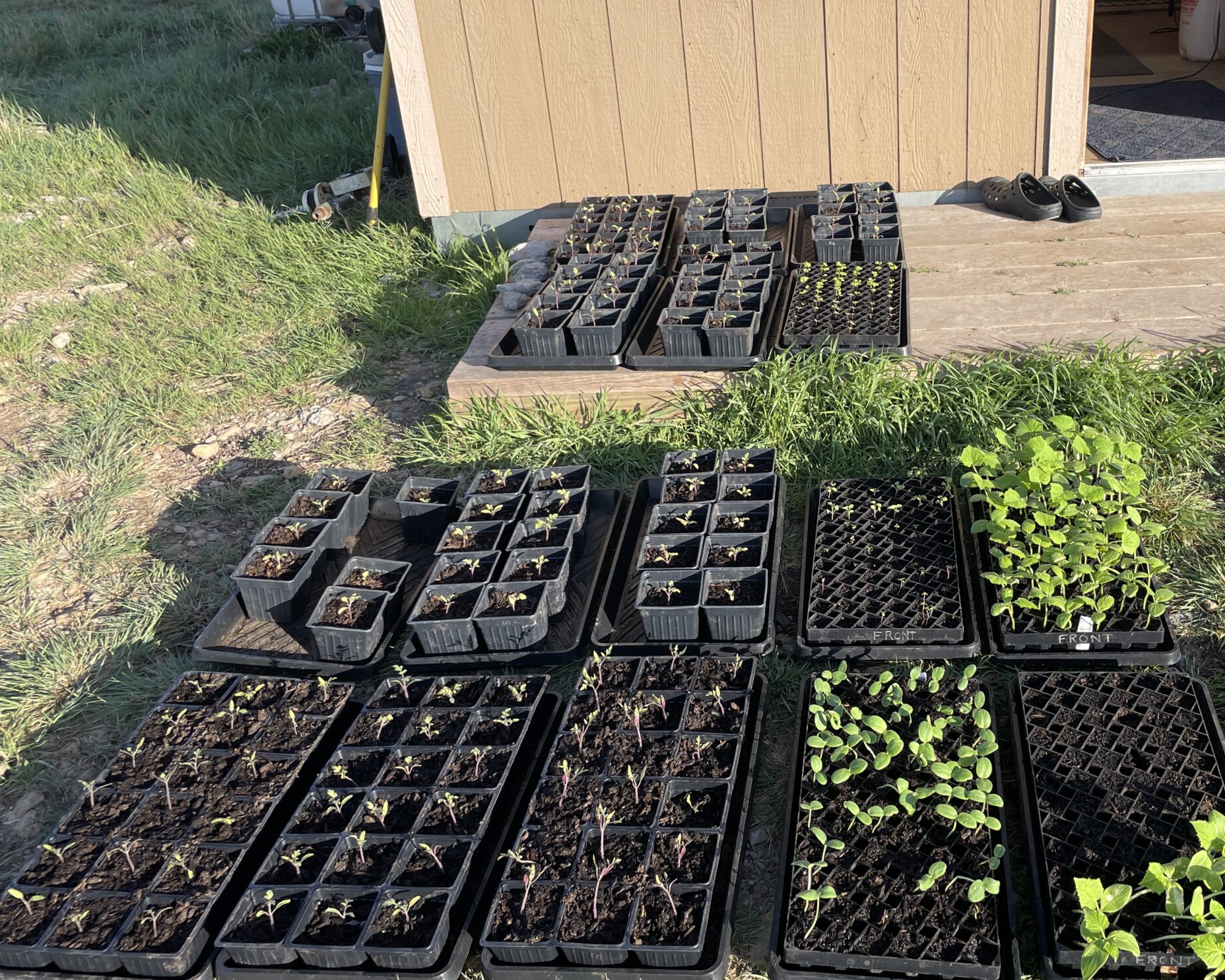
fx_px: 1269
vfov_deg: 42.2
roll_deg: +3.0
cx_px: 815
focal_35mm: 35
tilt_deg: -27.2
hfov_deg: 50.6
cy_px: 451
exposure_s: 1/1416
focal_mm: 4.2
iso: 32
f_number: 1.6
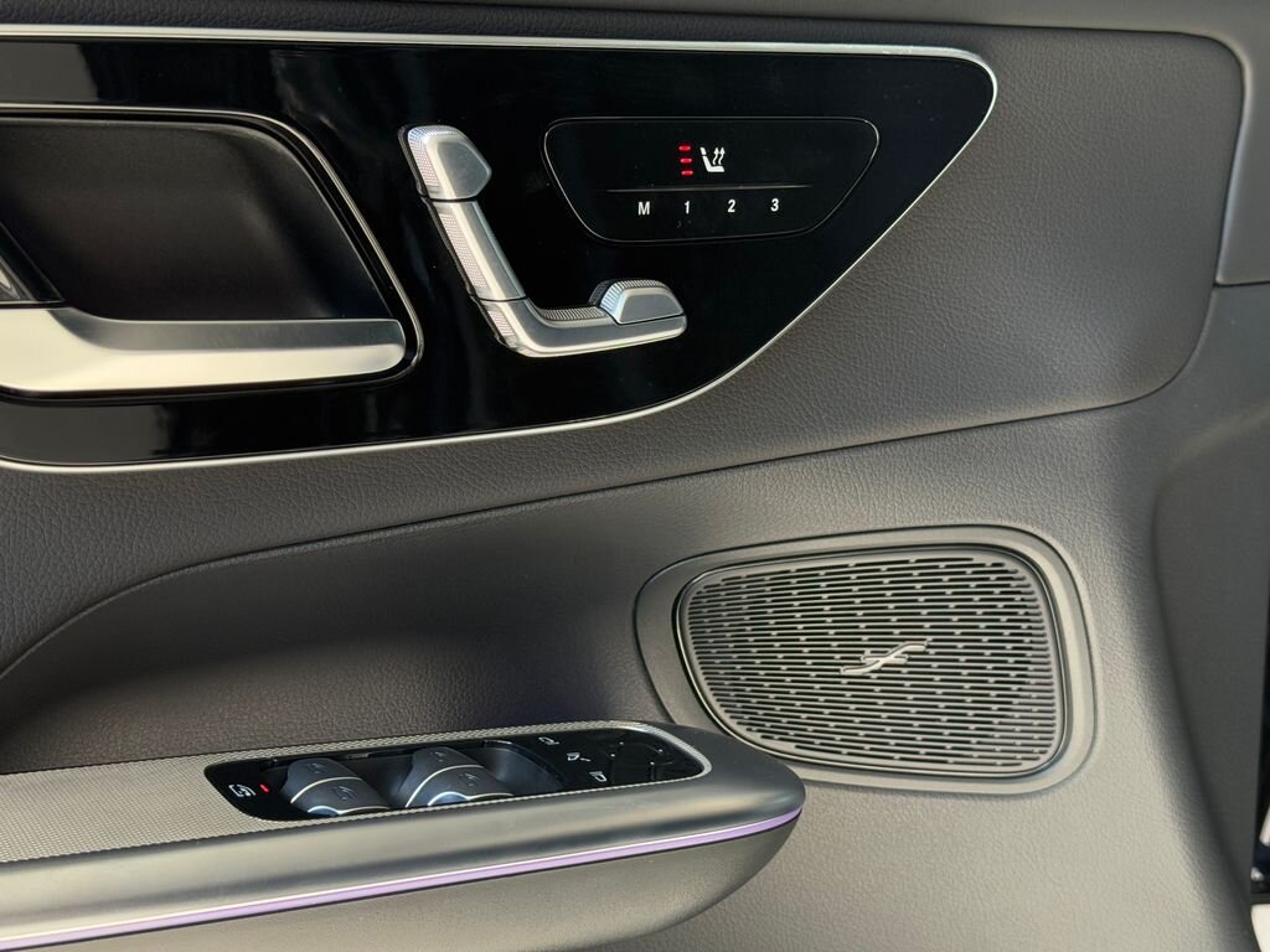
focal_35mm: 48
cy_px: 476
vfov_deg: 30.3
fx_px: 1761
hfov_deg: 39.7
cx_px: 635
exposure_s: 1/227
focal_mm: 6.76
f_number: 1.78
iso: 160
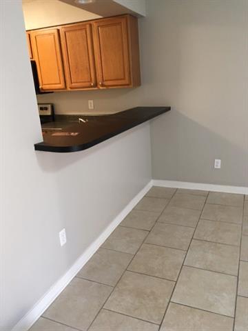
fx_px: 277
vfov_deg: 61.7
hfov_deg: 48.2
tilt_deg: -15.7
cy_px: 166
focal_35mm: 29
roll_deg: +3.6
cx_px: 124
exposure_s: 1/30
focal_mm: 4.15
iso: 160
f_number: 2.2
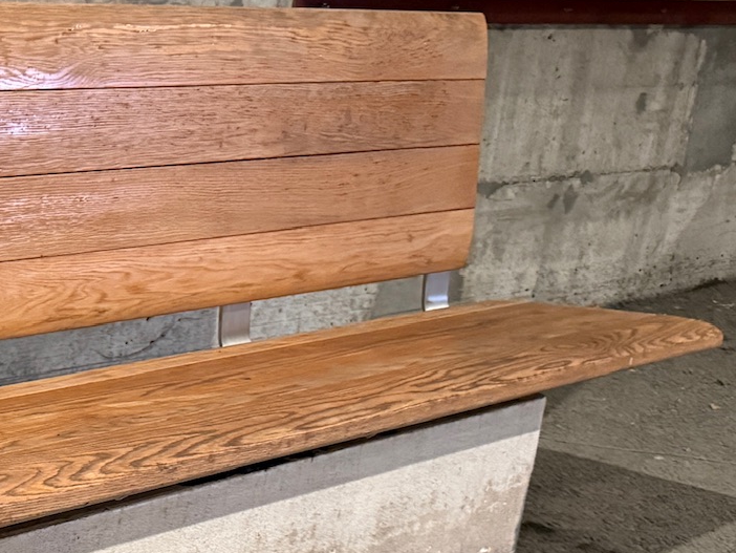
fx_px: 1489
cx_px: -103
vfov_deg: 20.6
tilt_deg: -20.2
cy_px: 508
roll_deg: -3.0
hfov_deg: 25.4
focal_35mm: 70
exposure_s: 1/45
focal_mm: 6.76
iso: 800
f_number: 1.78
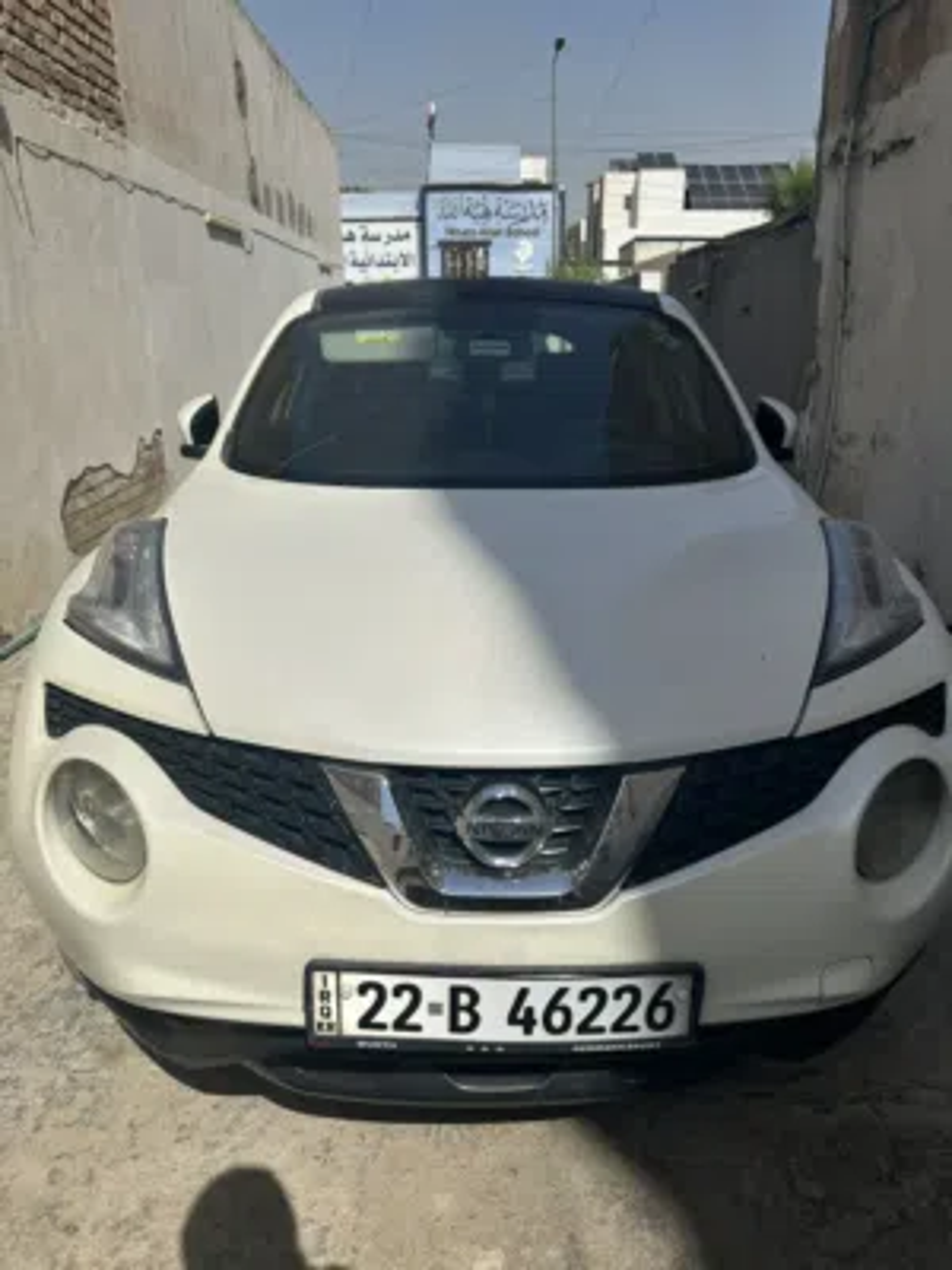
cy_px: 635
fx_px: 880
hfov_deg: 56.8
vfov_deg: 71.6
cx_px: 476
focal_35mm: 24
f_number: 1.78
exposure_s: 1/9709
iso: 80
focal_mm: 6.86
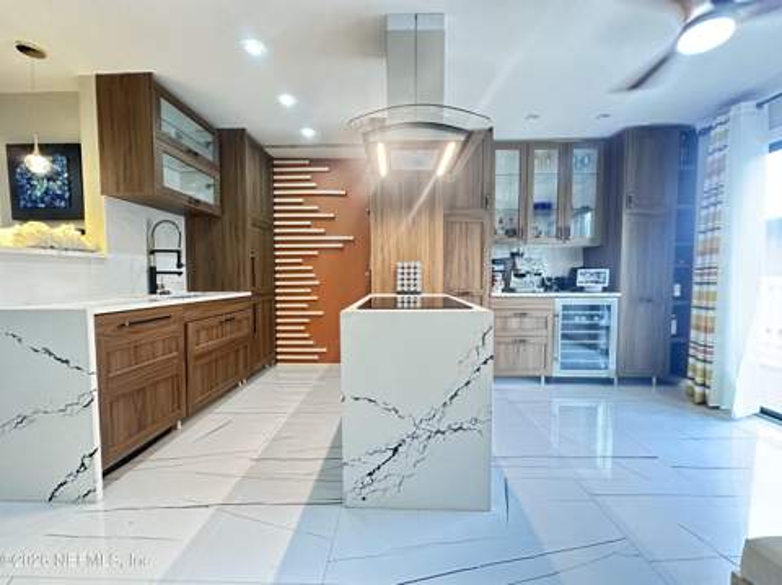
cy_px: 292
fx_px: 316
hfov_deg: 102.1
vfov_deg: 85.6
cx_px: 391
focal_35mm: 14
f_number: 2.2
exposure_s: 1/60
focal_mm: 2.22
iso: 800
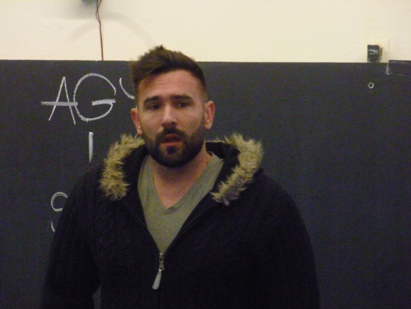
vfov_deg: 6.5
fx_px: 2695
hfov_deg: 8.7
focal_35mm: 227
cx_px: 206
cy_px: 154
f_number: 5.9
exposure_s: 1/60
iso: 1000
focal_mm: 40.5
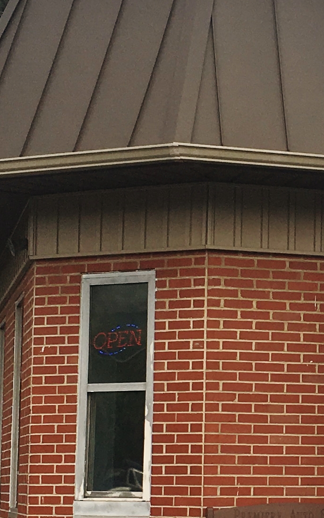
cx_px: 482
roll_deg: -1.0
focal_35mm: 113
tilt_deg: +4.0
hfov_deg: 11.2
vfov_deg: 18.4
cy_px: 354
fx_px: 1596
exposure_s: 1/1832
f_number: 2.2
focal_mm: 4.15
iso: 25
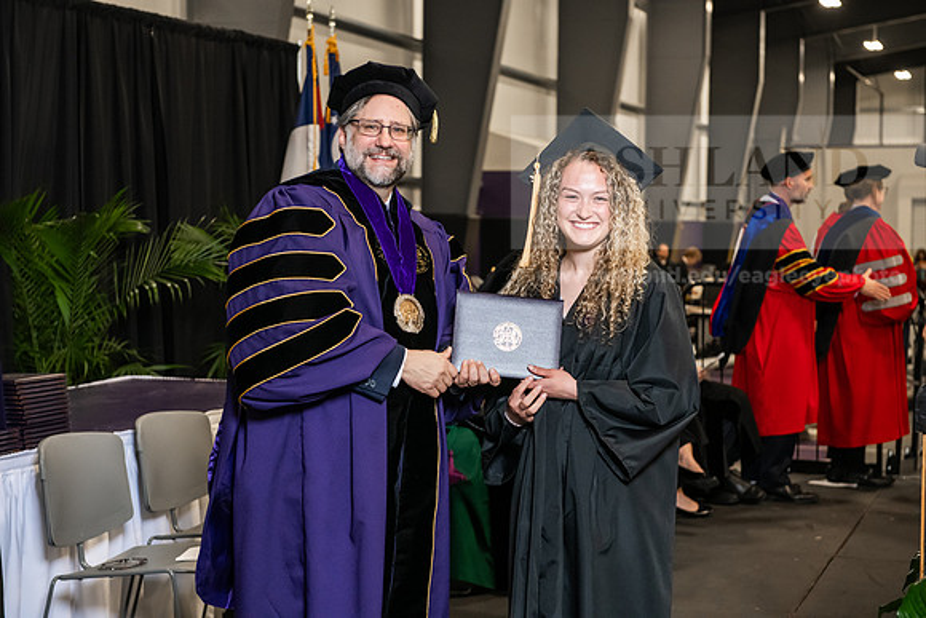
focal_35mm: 70
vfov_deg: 19.5
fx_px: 1801
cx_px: 463
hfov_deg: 28.8
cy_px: 309
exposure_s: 1/200
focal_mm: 70
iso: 2500
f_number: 5
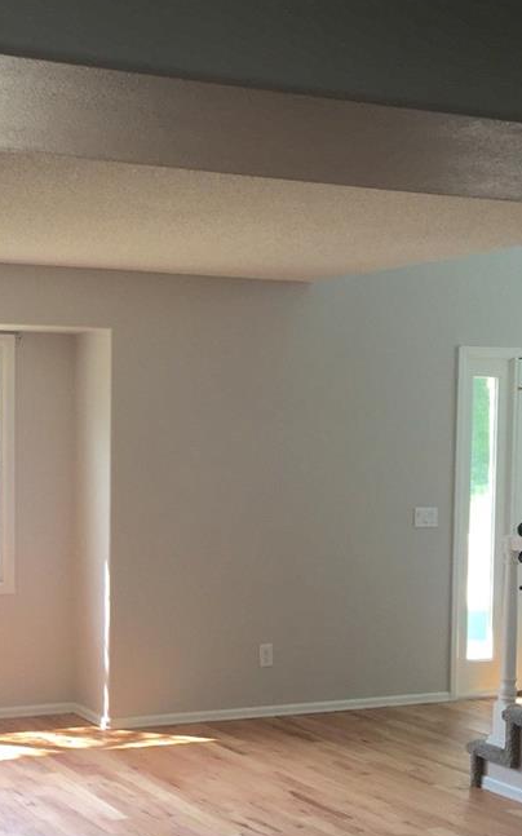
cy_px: 513
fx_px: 1298
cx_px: 58
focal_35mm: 57
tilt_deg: -1.4
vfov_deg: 35.5
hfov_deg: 22.2
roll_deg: +0.1
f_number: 2.2
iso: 40
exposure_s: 1/120
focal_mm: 4.15
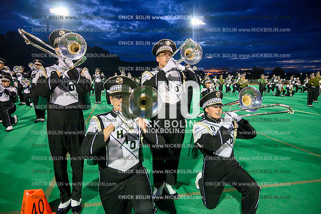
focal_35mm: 24
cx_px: 160
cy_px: 107
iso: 6400
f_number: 4
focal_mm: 24
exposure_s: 1/500
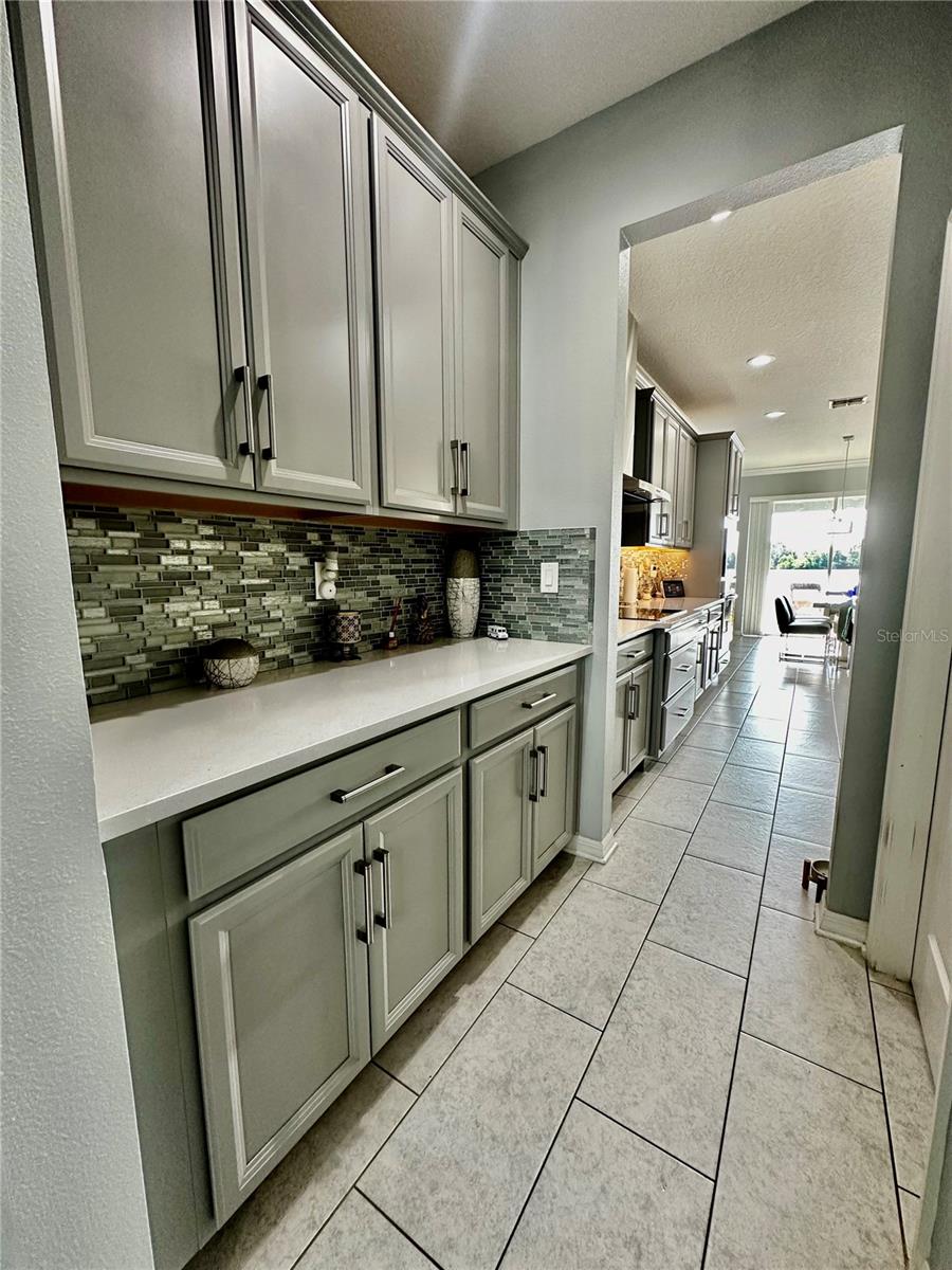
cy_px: 635
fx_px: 513
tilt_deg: -7.5
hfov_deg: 85.7
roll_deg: -0.5
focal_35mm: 14
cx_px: 476
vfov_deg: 102.1
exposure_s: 1/120
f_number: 2.2
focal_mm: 2.22
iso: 250
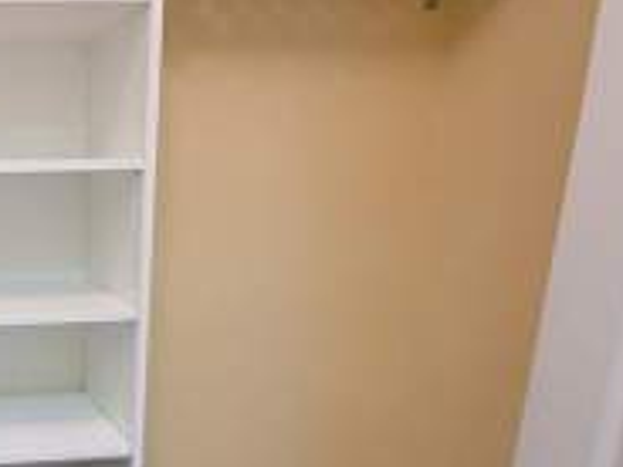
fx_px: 612
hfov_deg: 43.4
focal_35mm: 34
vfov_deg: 41.1
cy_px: 325
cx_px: -44
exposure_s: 1/30
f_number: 2.2
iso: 400
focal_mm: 2.2
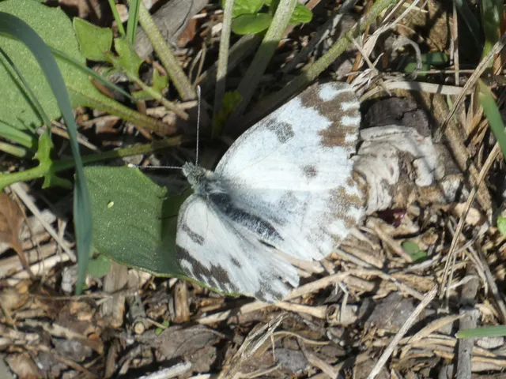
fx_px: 9662
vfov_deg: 2.3
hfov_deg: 3.0
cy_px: 190
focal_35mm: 661
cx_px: 253
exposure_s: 1/160
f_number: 5.6
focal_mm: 118.5
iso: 80
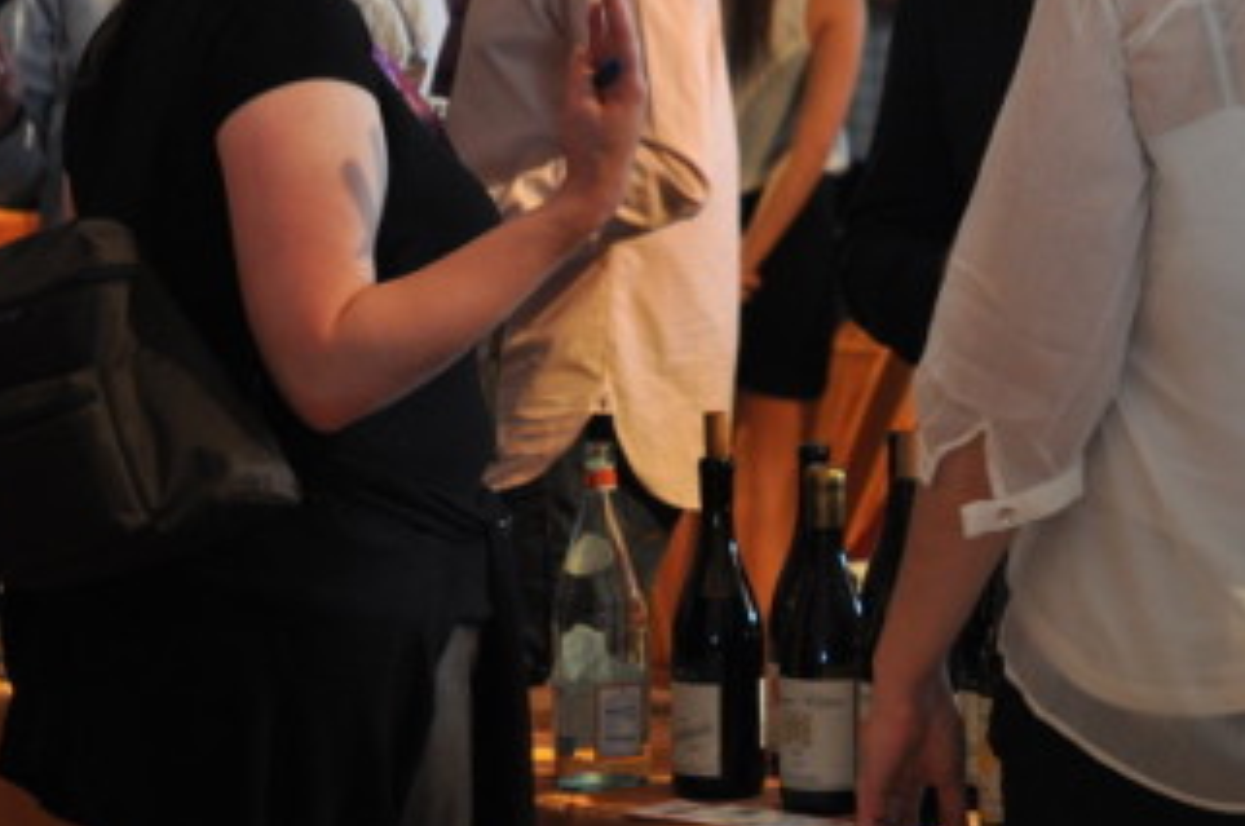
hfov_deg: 14.1
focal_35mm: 145
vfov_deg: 9.4
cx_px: 1094
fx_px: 5007
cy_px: 126
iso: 640
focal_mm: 50
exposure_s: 1/60
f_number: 4
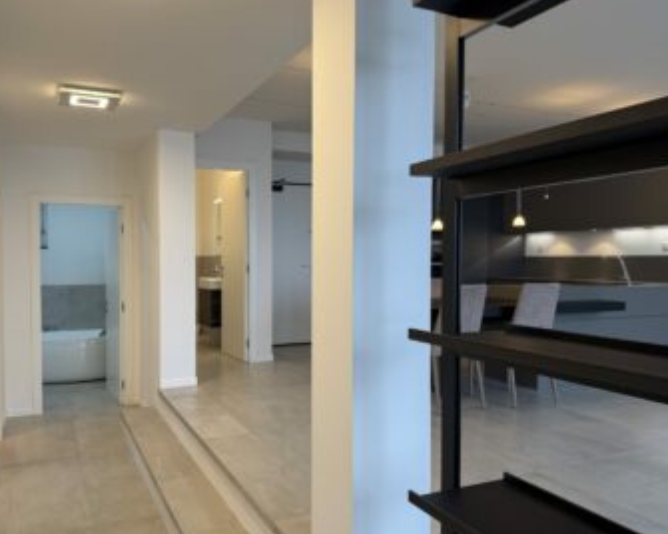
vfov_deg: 51.5
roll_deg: -0.1
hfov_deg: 62.0
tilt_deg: -1.7
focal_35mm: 28
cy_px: 277
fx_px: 554
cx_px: 293
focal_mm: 6.76
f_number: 1.78
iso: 100
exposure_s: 1/100
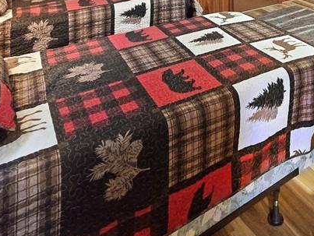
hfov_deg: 51.3
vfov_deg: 33.5
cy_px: -58
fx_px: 300
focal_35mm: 33
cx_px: 258
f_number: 2.2
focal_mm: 2.2
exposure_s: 1/60
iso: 1250
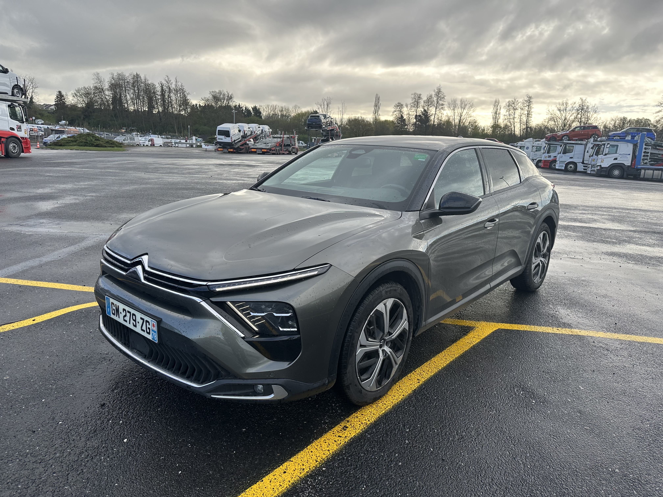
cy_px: 248
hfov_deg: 71.6
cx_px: 332
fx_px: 460
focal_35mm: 24
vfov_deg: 56.8
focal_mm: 6.86
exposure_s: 1/1393
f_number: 1.78
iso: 80
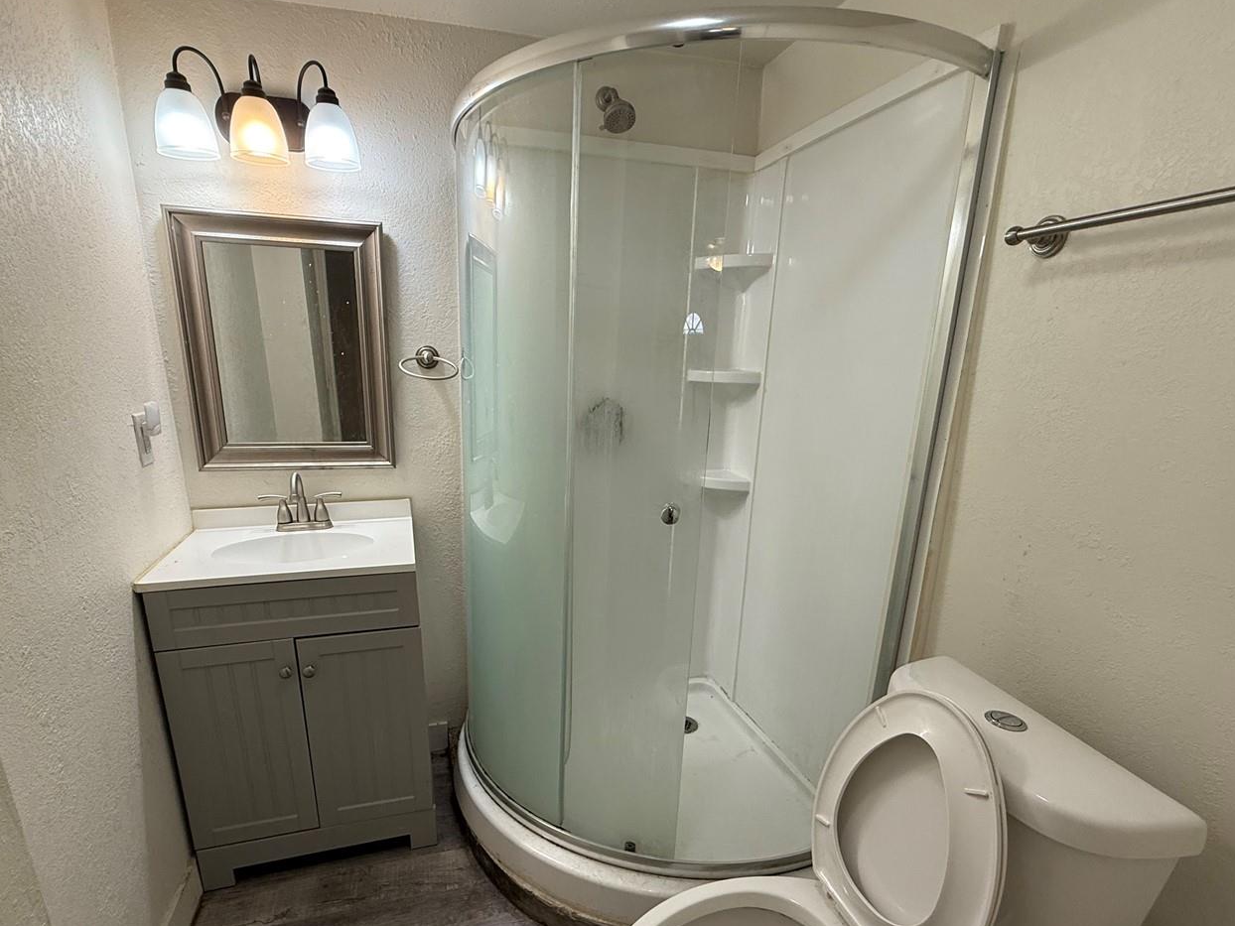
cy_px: 534
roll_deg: -1.2
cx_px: 588
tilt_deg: -15.1
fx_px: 642
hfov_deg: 87.7
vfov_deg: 71.2
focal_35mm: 18
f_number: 2.2
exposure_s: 1/120
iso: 160
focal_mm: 2.22
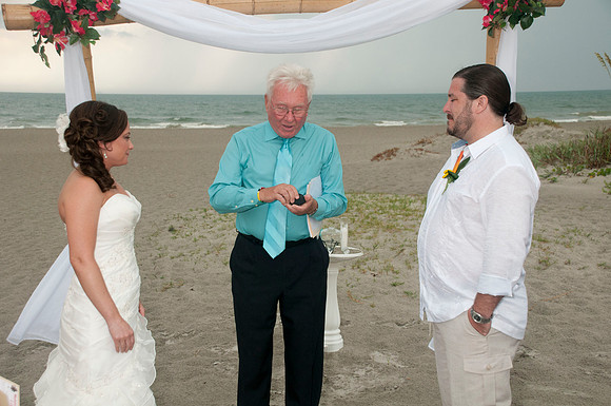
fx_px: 890
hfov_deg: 37.9
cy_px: 203
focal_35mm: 52
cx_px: 306
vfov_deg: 25.7
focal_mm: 35
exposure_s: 1/100
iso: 400
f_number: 5.6
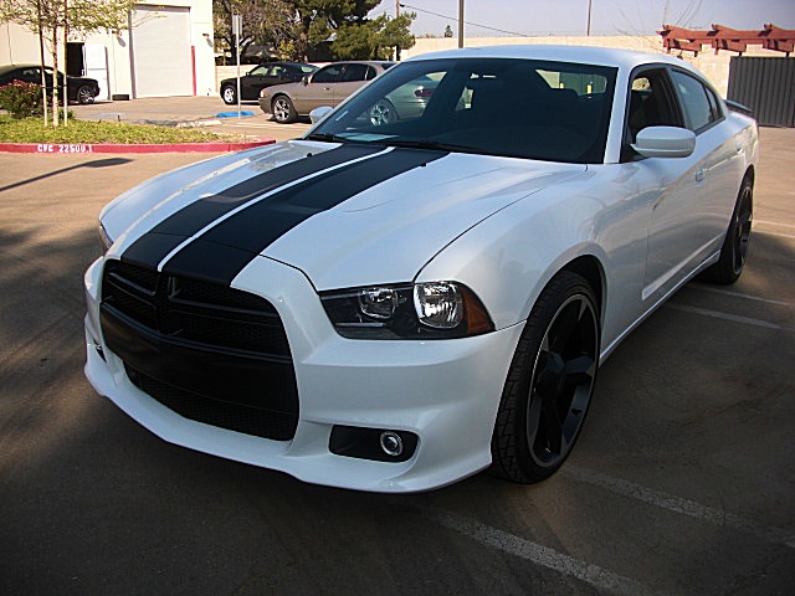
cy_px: 298
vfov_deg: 39.7
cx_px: 398
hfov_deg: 51.4
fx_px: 827
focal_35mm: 36
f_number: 2.8
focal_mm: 6.3
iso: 50
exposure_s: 1/640
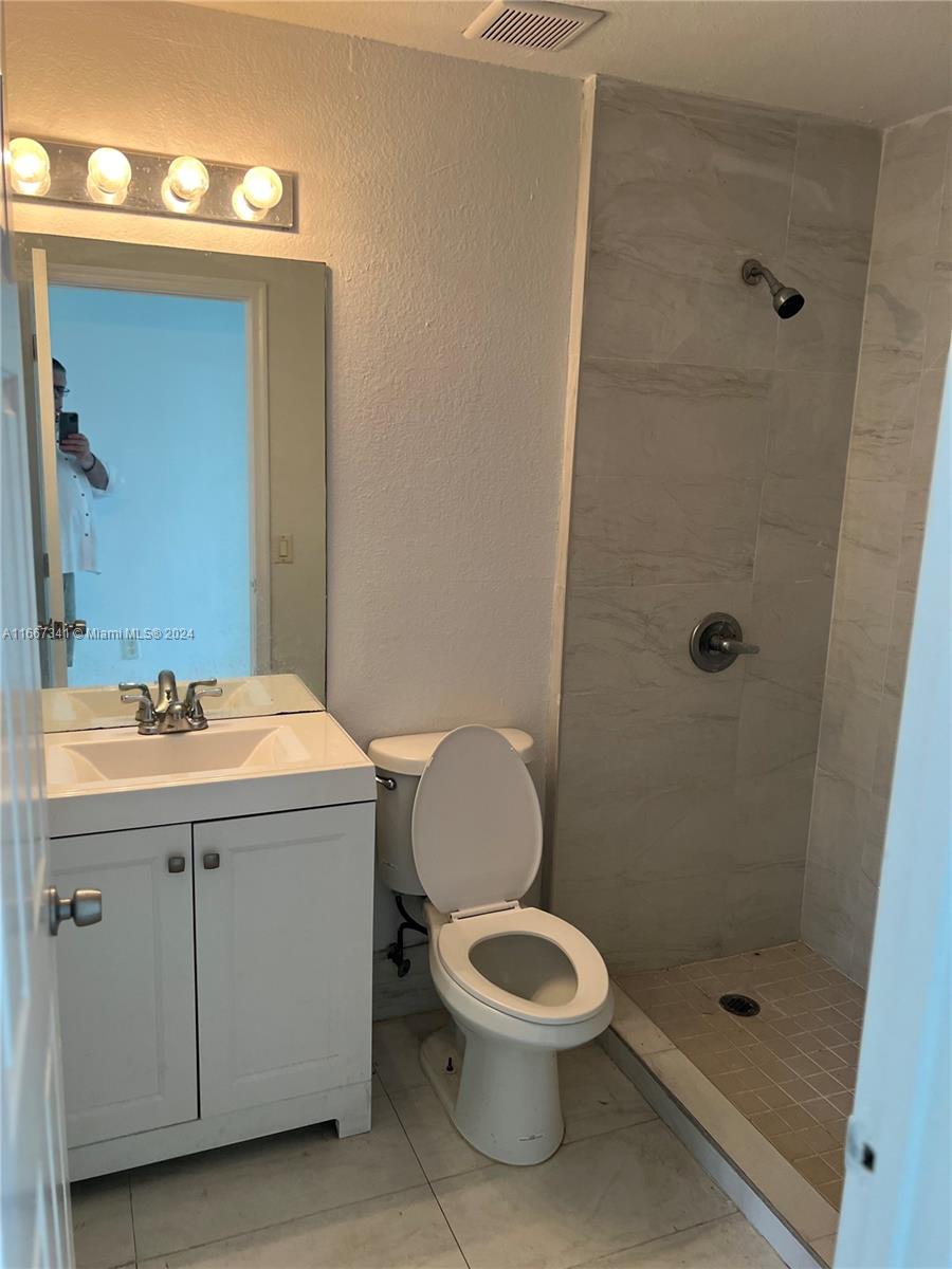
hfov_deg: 53.1
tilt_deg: -9.9
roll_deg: -0.6
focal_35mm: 26
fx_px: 953
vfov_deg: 67.3
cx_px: 476
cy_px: 634
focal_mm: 5.7
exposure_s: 1/120
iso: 125
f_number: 1.5
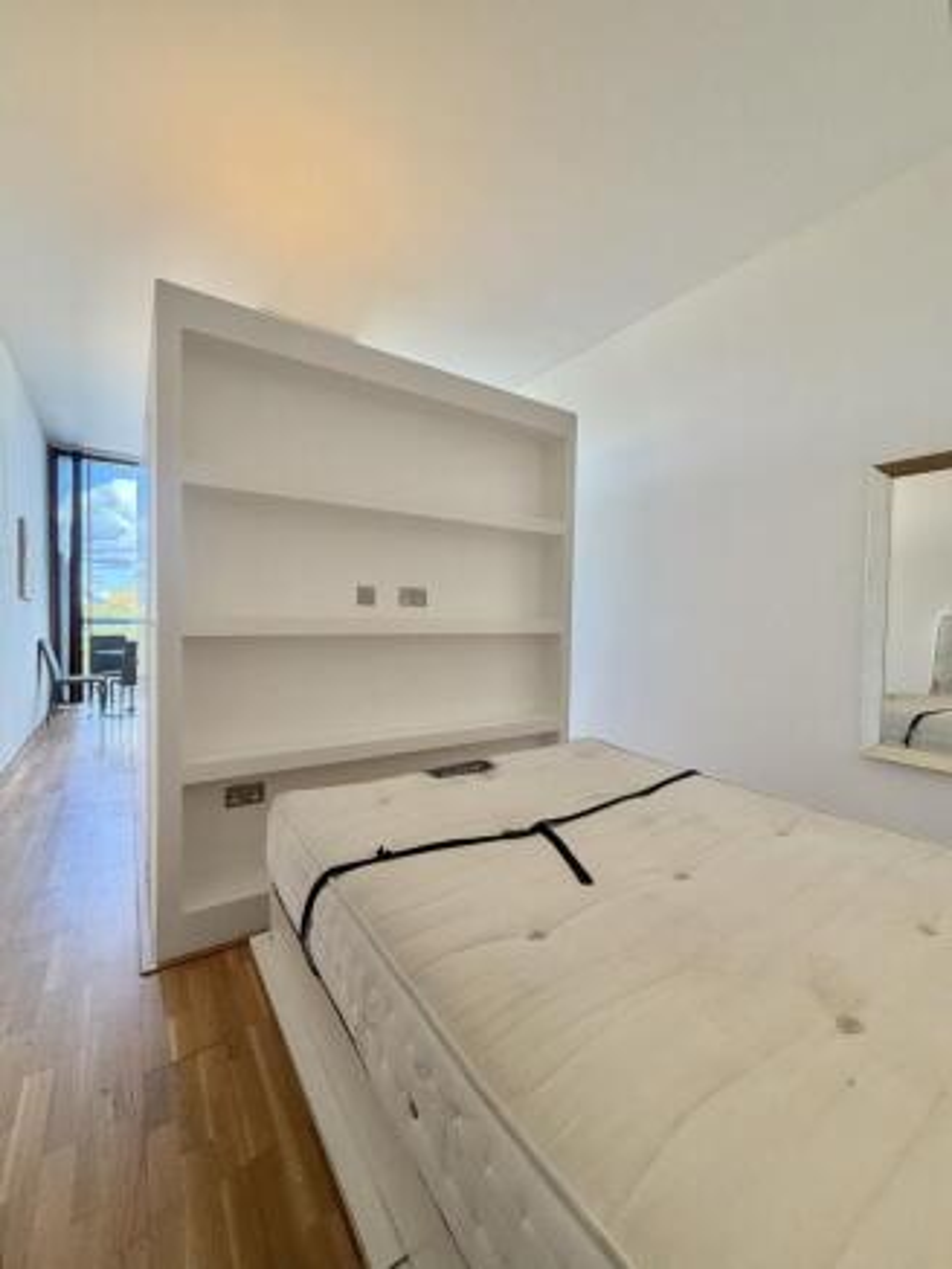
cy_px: 634
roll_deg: -2.4
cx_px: 476
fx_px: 513
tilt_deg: -1.0
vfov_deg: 102.0
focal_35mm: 14
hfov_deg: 85.7
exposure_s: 1/100
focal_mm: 2.22
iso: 125
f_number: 2.2
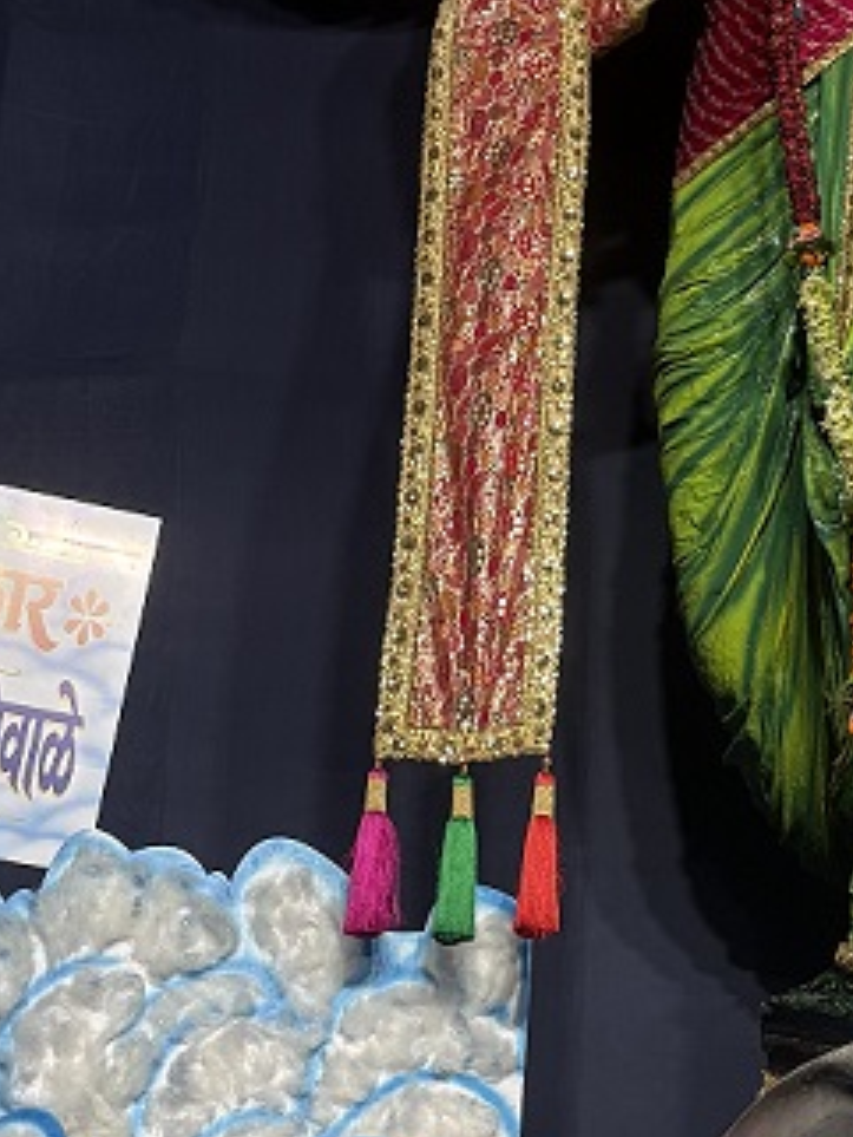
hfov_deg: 17.9
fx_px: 2660
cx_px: 761
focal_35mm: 81
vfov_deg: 24.1
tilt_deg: +25.2
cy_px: 499
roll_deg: -1.2
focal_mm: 5.96
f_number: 1.6
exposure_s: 1/50
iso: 125
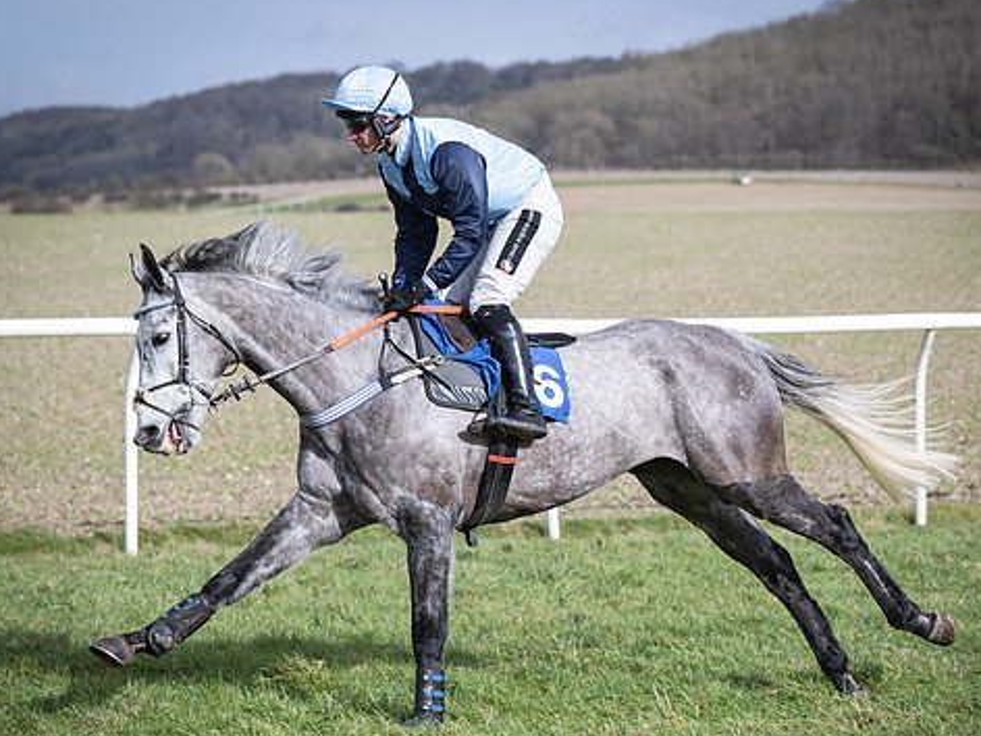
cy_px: 590
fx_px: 4478
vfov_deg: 9.4
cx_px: 539
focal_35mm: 158
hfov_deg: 12.5
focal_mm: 89
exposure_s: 1/2000
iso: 200
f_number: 4
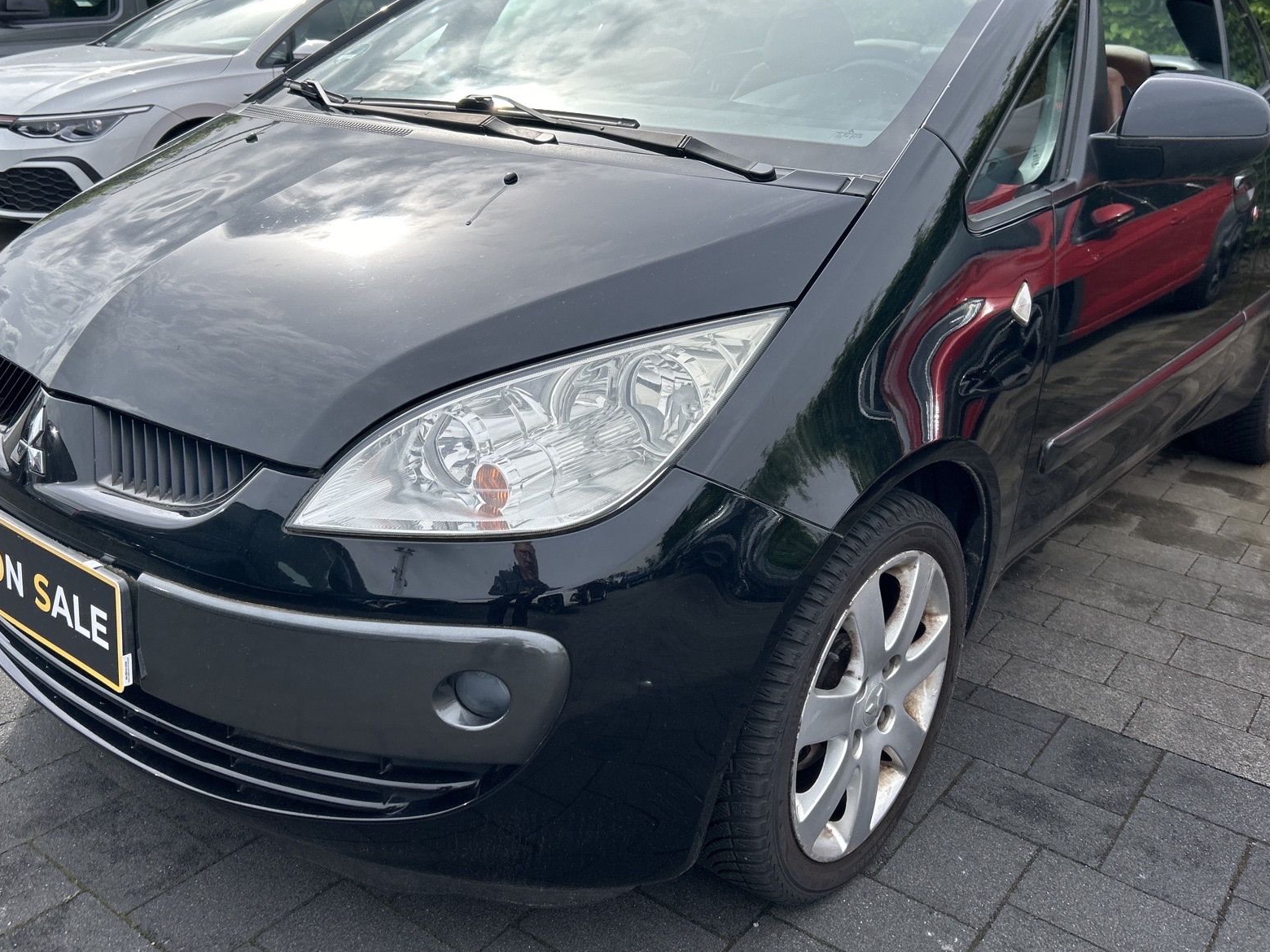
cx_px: 589
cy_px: 395
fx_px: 1174
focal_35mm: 32
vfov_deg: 44.0
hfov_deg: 56.8
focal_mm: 5.7
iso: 50
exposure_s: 1/2695
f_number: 1.5
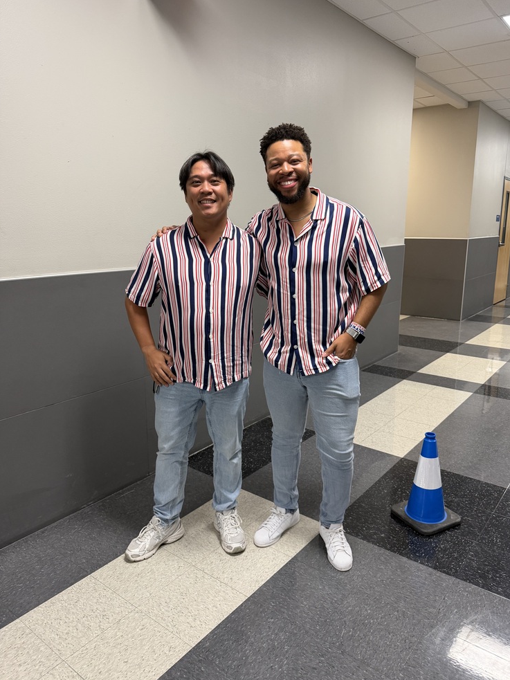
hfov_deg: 54.9
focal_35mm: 25
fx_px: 491
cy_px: 331
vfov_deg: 69.4
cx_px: 264
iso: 250
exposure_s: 1/60
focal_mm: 6.76
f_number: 1.78
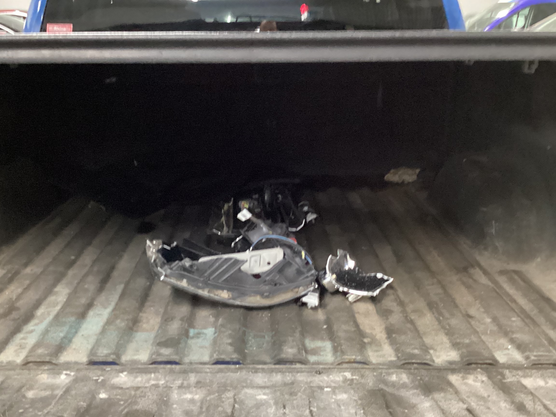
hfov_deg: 42.9
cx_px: 247
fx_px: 707
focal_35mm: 44
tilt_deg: -22.2
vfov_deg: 32.7
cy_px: 265
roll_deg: +0.1
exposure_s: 1/25
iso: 640
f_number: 2.4
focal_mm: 3.3
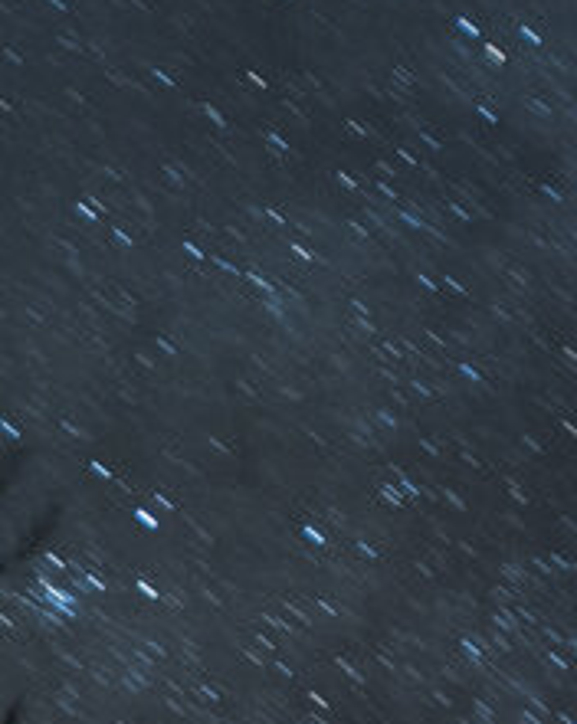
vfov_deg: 7.9
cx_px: -779
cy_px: 826
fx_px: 5223
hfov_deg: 6.1
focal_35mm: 244
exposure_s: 10
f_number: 3.5
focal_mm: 28
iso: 320
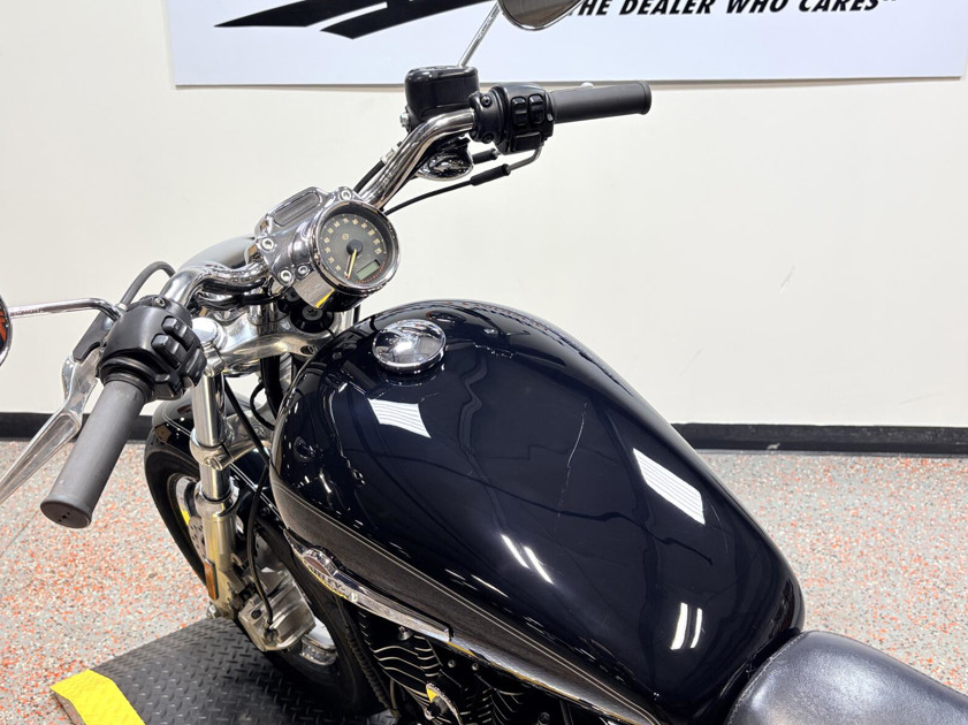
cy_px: 316
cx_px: 415
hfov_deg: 55.2
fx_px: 922
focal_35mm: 33
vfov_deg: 42.8
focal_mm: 5.96
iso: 40
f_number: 1.6
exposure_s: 1/120
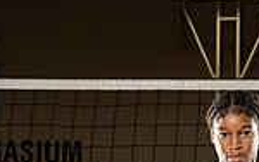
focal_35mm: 144
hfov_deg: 14.5
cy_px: 355
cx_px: 195
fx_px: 1017
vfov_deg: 8.5
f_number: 7.1
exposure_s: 1/250
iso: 250
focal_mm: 47
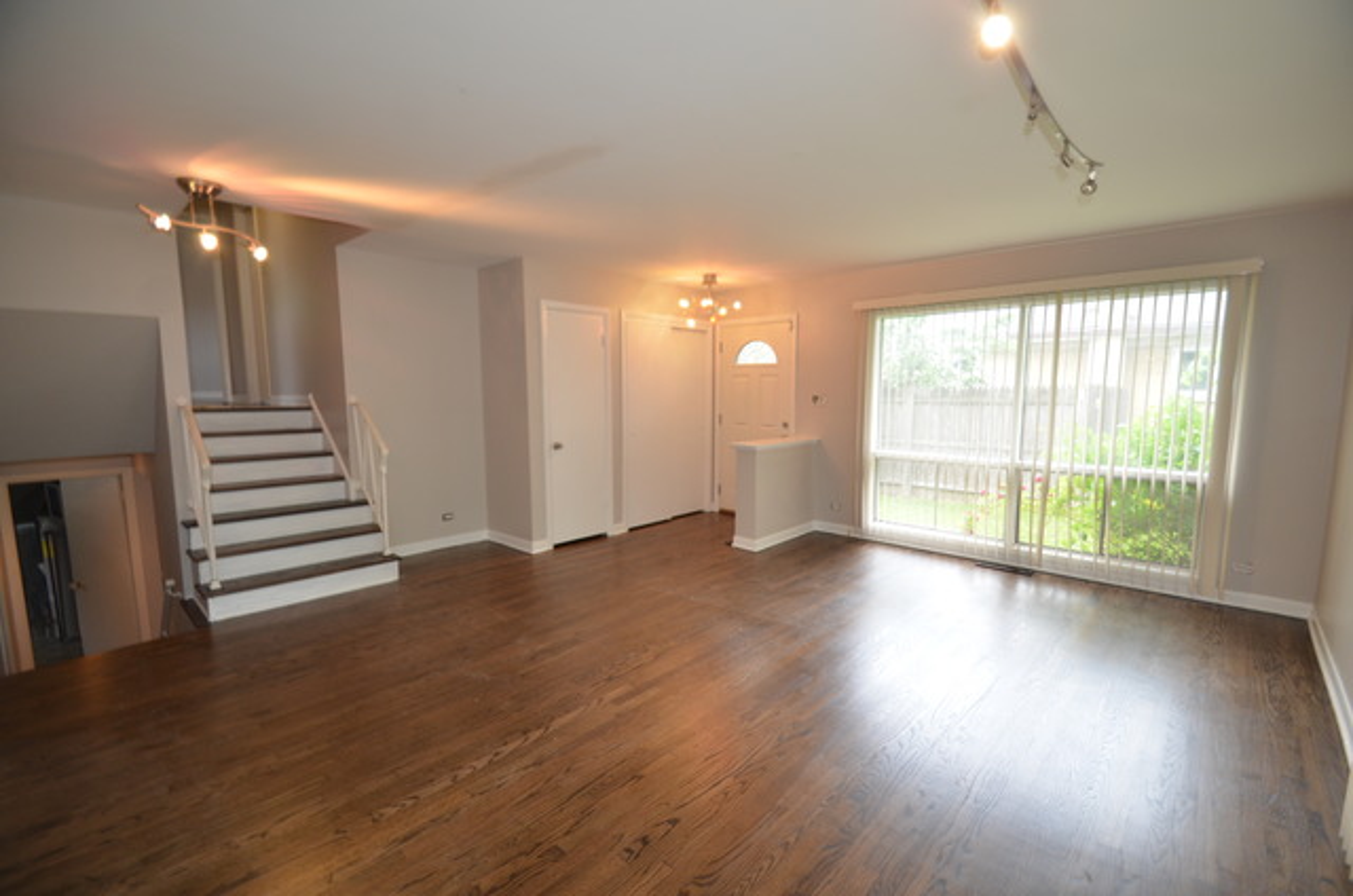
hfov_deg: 100.5
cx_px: 676
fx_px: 563
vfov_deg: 77.1
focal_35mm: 15
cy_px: 448
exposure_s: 1/60
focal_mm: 10
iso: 400
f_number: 3.5
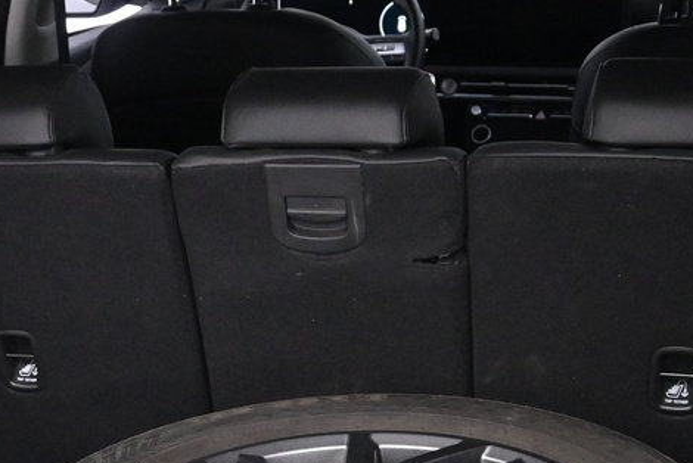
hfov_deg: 21.3
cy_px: 608
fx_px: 1841
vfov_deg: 13.8
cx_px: 267
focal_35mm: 96
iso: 3200
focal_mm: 18.5
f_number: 3.8
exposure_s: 1/60
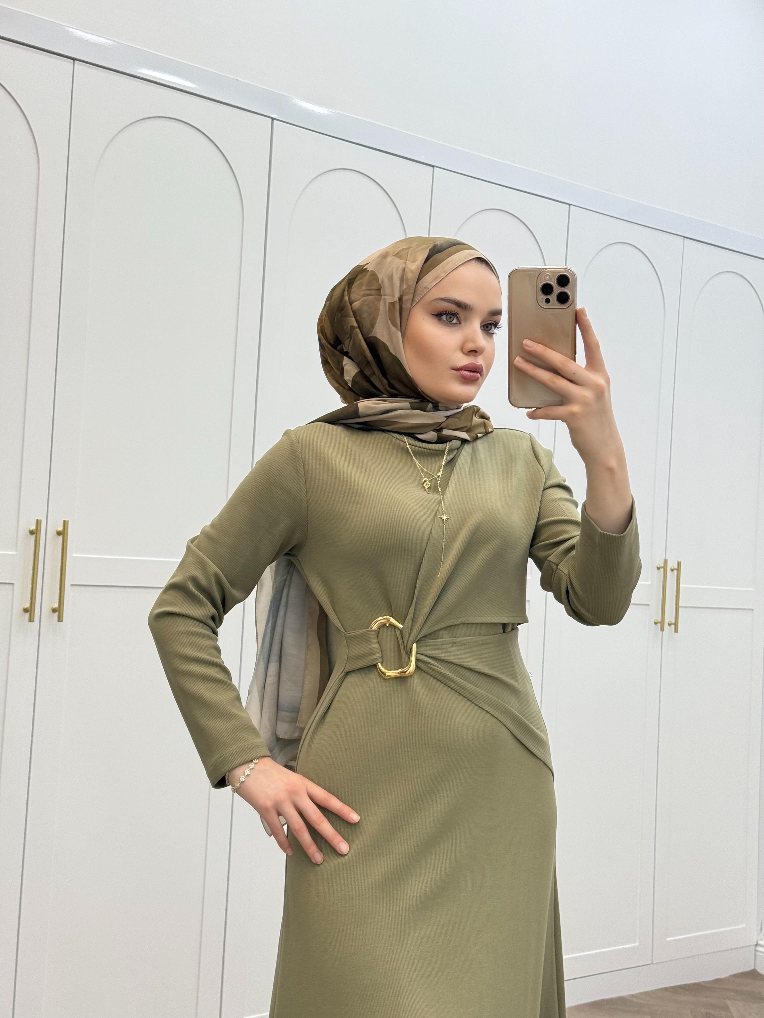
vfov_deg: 39.7
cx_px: 382
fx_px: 1413
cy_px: 509
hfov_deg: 30.3
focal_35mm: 48
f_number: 1.78
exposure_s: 1/312
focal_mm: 6.76
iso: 64
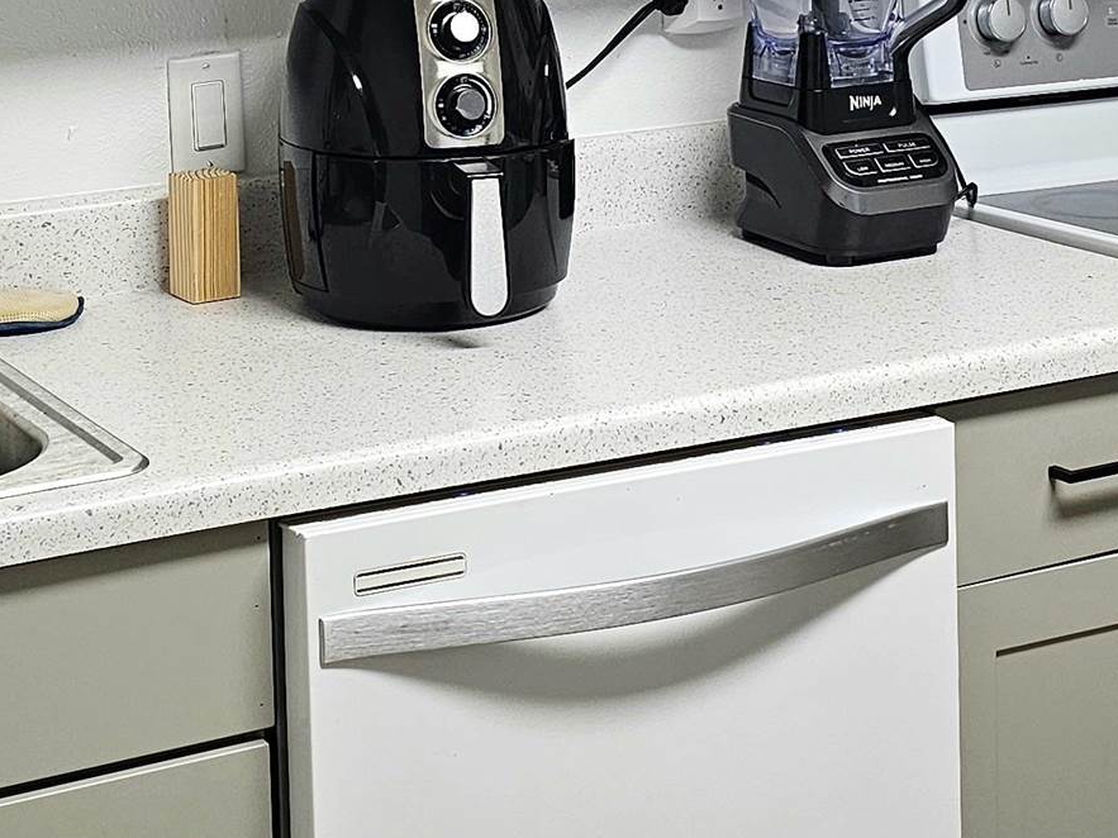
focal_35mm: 80
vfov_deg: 18.0
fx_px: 2583
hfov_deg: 24.3
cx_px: 362
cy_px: -3
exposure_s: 1/120
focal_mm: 6.3
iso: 200
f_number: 1.7
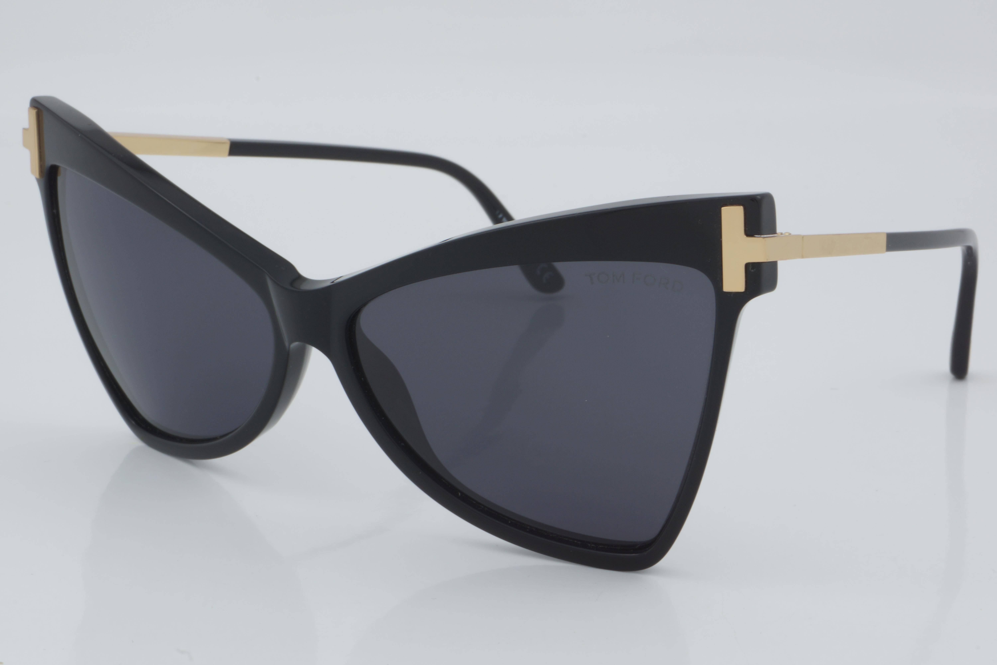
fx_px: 2285
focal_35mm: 82
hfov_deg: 24.6
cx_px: 498
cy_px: 332
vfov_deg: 16.6
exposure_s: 1/4
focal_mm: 55
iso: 100
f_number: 32
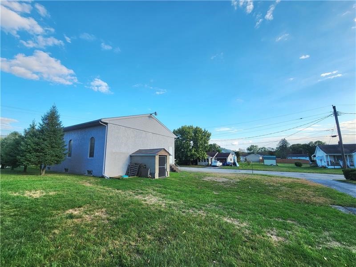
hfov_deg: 106.2
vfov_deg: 89.9
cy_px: 134
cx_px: 178
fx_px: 134
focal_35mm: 13
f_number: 2.2
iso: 50
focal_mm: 2.2
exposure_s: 1/909
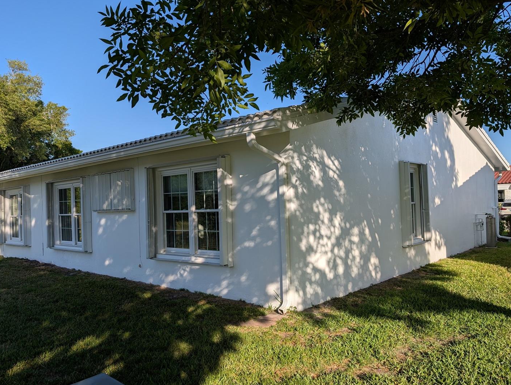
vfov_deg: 51.5
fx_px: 399
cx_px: 251
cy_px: 198
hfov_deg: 65.2
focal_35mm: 27
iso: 19
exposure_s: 1/1126
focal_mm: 6.9
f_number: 1.68
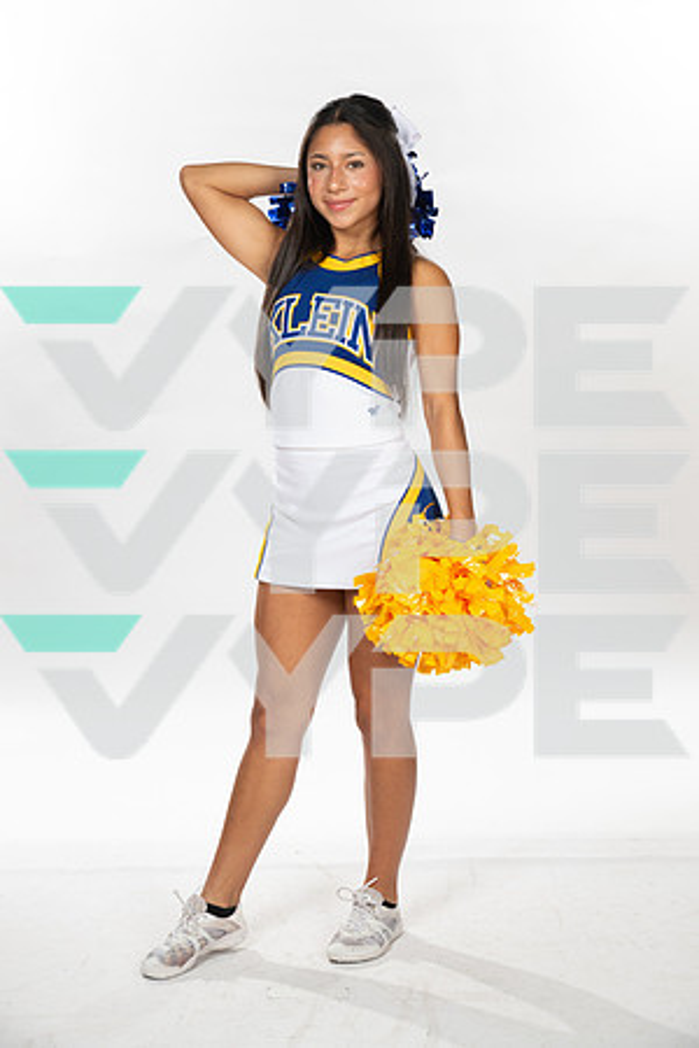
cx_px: 350
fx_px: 1806
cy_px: 524
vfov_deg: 32.4
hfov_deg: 21.9
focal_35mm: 62
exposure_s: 1/320
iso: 800
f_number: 7.1
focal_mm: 62
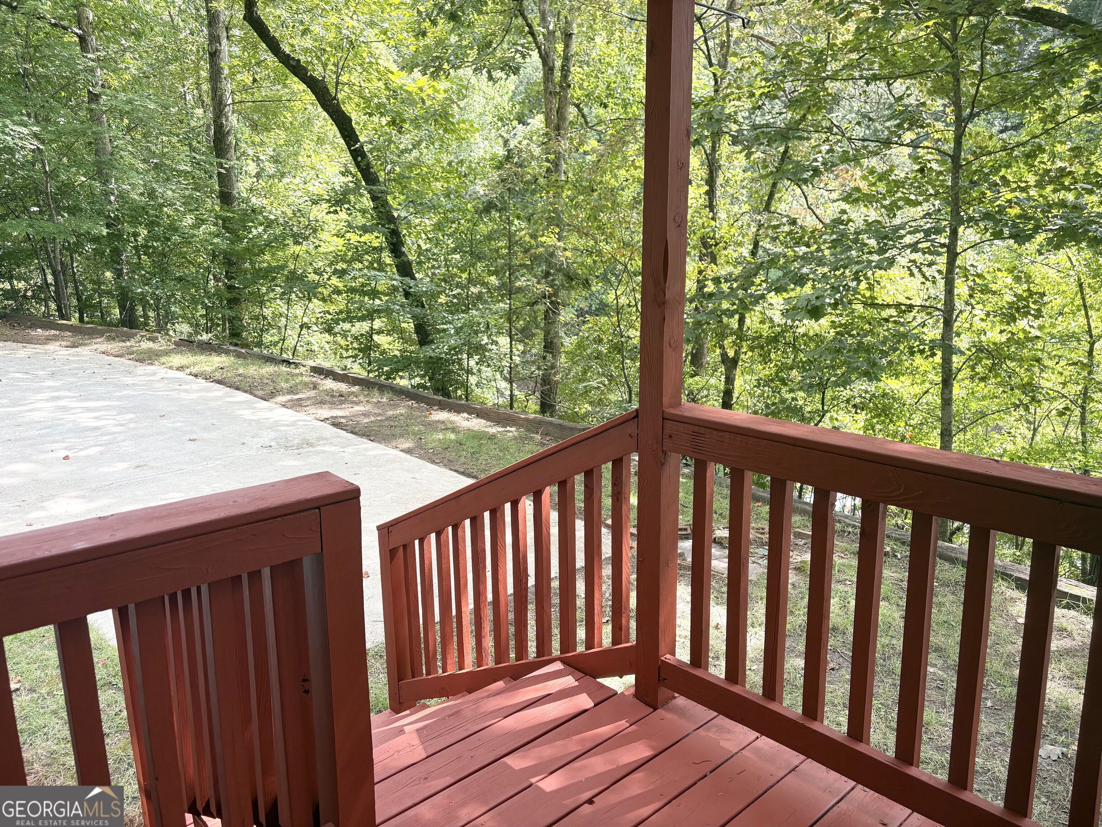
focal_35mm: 26
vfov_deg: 53.1
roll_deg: -0.1
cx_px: 551
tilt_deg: -12.5
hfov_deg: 67.3
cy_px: 414
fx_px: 828
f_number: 1.6
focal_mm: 5.96
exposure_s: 1/248
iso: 40
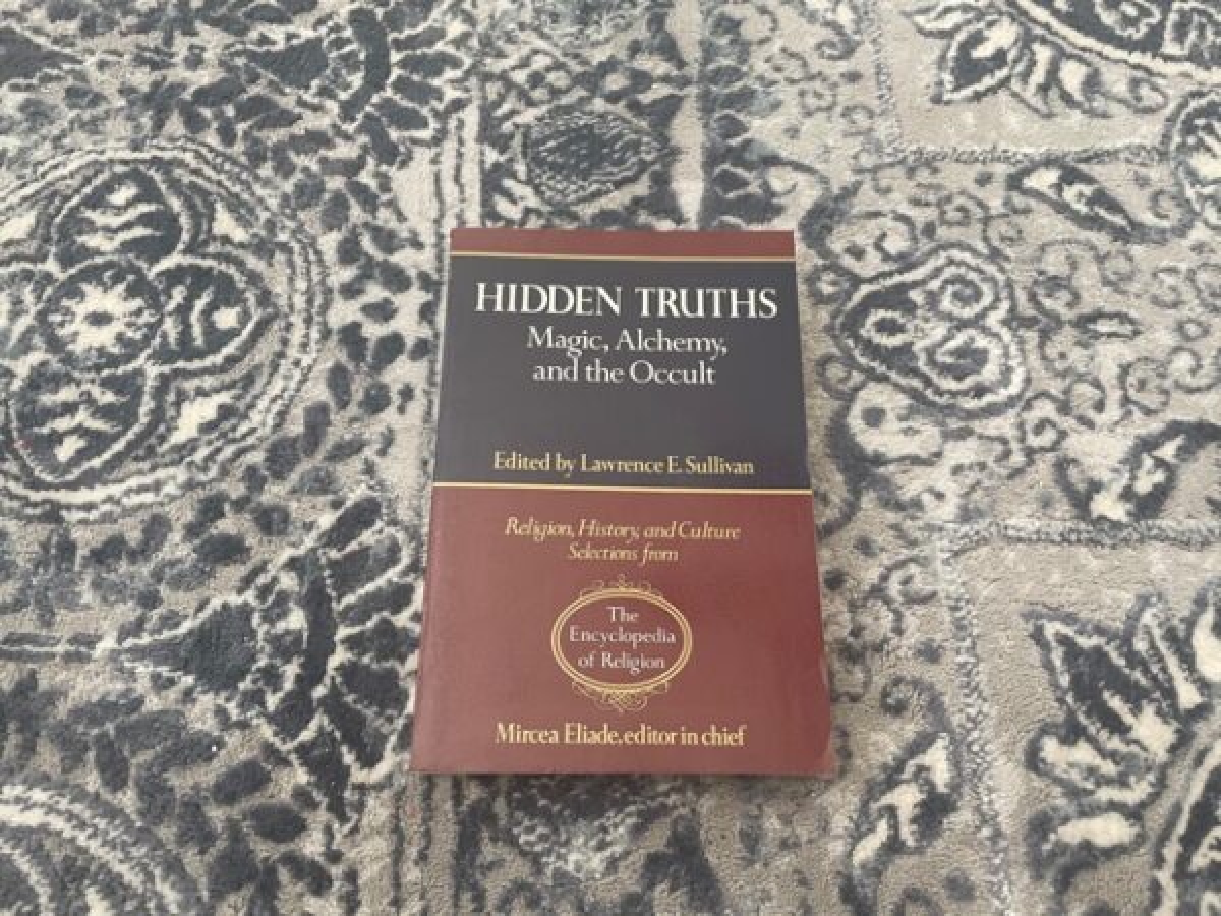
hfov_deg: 67.3
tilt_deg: -70.1
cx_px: 610
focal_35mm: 26
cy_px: 458
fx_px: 917
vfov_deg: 53.1
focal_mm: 4.2
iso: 320
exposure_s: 1/60
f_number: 1.6
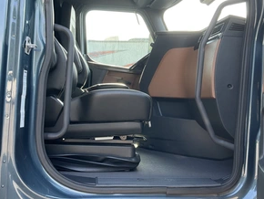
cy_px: 82
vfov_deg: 35.9
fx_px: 305
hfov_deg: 46.8
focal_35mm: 40
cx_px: 137
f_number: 1.8
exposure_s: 1/122
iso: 32
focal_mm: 3
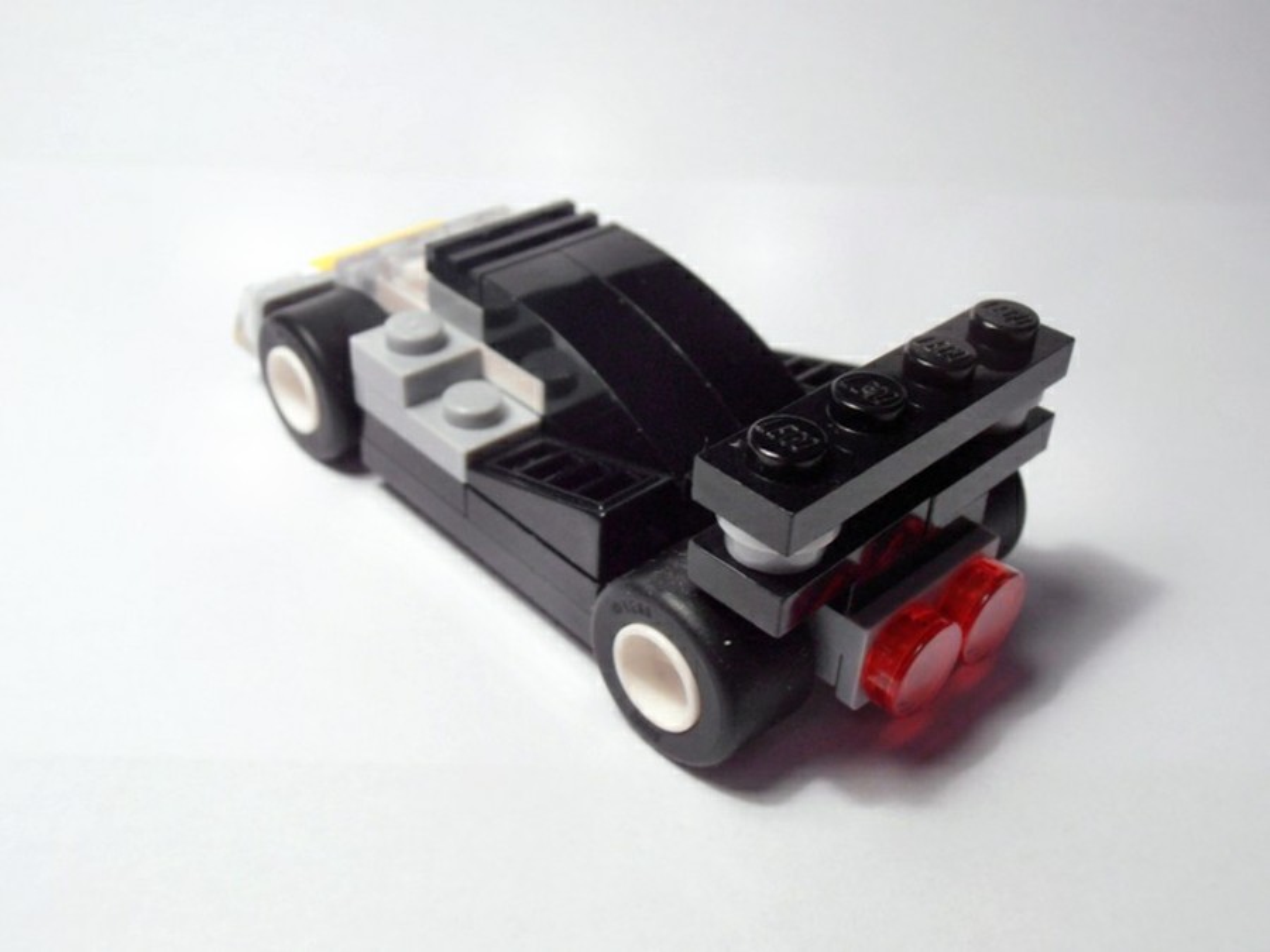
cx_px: 635
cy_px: 476
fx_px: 1357
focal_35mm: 37
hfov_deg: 50.1
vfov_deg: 38.7
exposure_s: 1/40
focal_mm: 6.61
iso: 80
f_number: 3.9
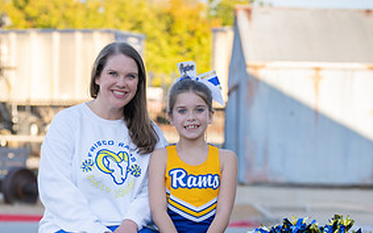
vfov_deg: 8.9
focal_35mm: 146
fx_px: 1484
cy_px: 235
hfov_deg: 14.3
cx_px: 146
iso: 125
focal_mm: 70
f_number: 2.8
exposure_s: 1/400
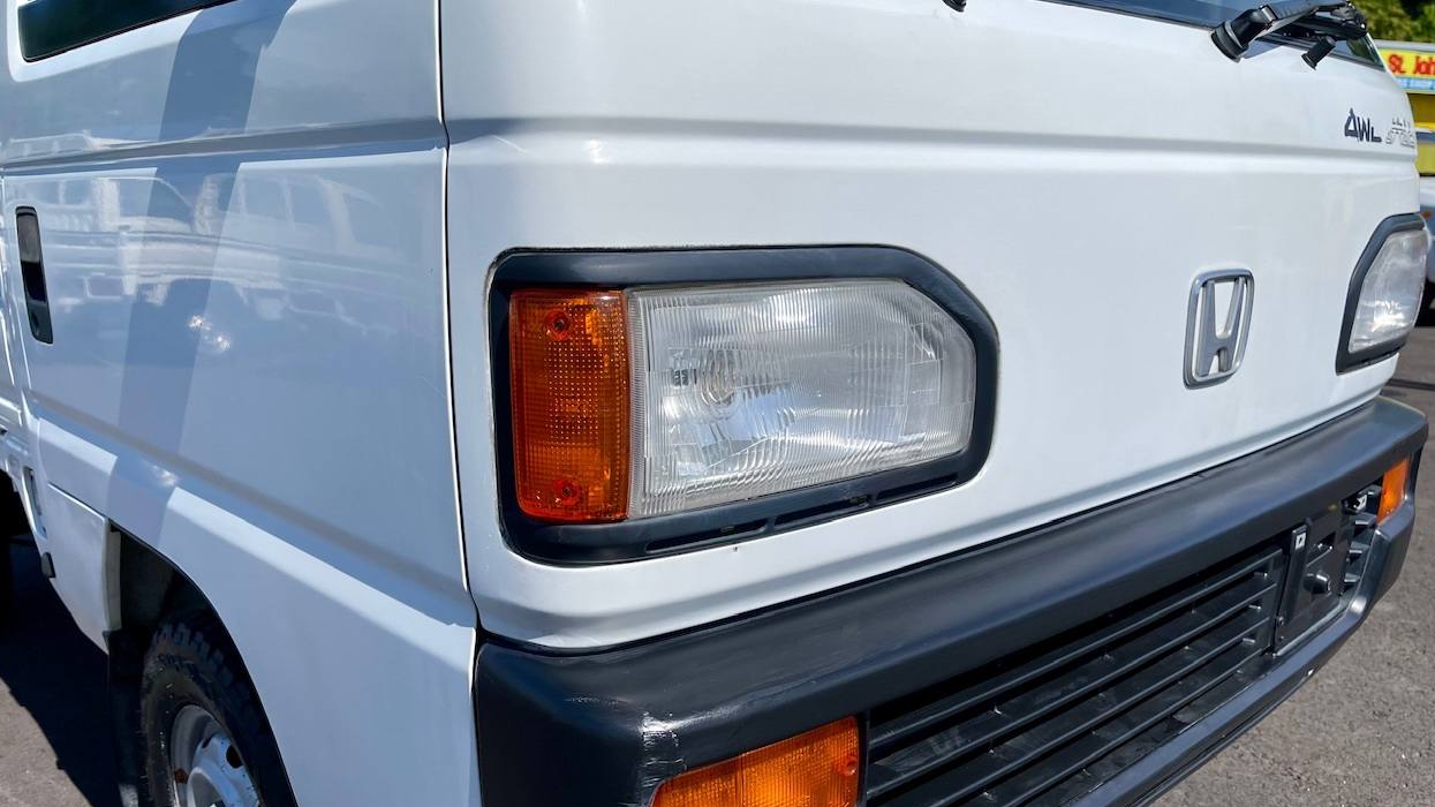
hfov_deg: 67.9
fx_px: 1065
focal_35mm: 28
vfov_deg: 41.1
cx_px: 710
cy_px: 516
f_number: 1.6
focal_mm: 5.1
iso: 32
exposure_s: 1/6250
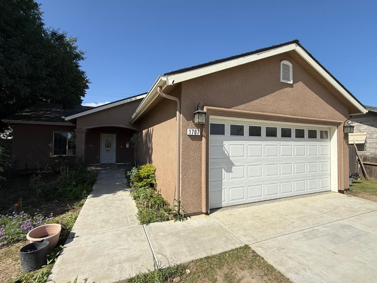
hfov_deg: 94.5
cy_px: 140
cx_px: 186
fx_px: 174
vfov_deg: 78.1
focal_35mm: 16
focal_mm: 2.22
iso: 50
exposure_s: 1/1698
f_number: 2.2
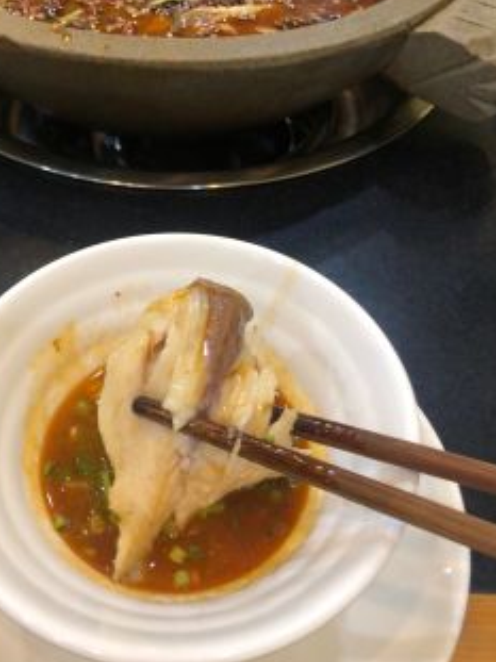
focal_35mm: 36
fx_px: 688
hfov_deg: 39.4
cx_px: 185
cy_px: 253
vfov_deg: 50.9
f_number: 1.8
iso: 250
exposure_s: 1/50
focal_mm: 4
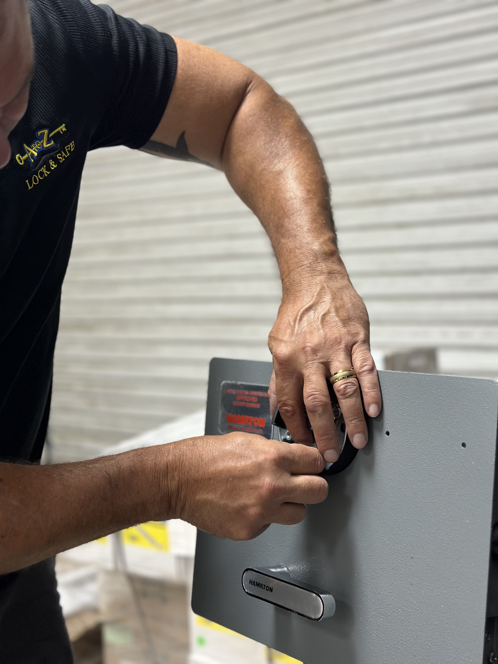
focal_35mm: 48
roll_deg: +1.7
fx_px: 921
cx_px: 249
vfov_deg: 39.7
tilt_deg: -3.2
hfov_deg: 30.3
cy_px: 332
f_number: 1.78
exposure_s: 1/60
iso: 250
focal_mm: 6.86
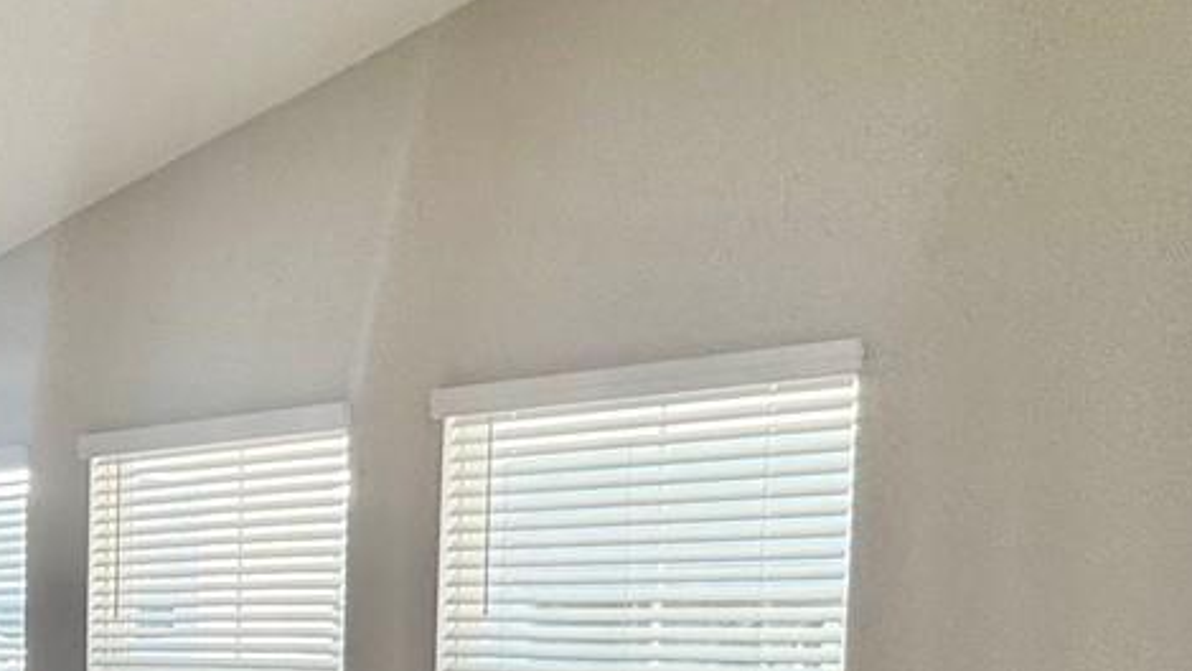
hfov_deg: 28.6
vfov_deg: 21.9
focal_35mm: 52
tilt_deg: -4.0
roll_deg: +0.7
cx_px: -521
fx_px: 1644
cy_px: 729
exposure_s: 1/120
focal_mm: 2.22
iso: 80
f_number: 2.2
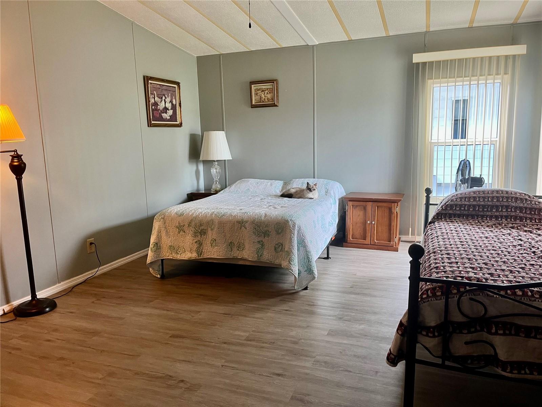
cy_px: 204
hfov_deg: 67.3
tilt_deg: -9.2
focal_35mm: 26
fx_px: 407
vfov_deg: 53.1
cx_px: 271
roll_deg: +1.4
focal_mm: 5.1
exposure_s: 1/60
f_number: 1.6
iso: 125
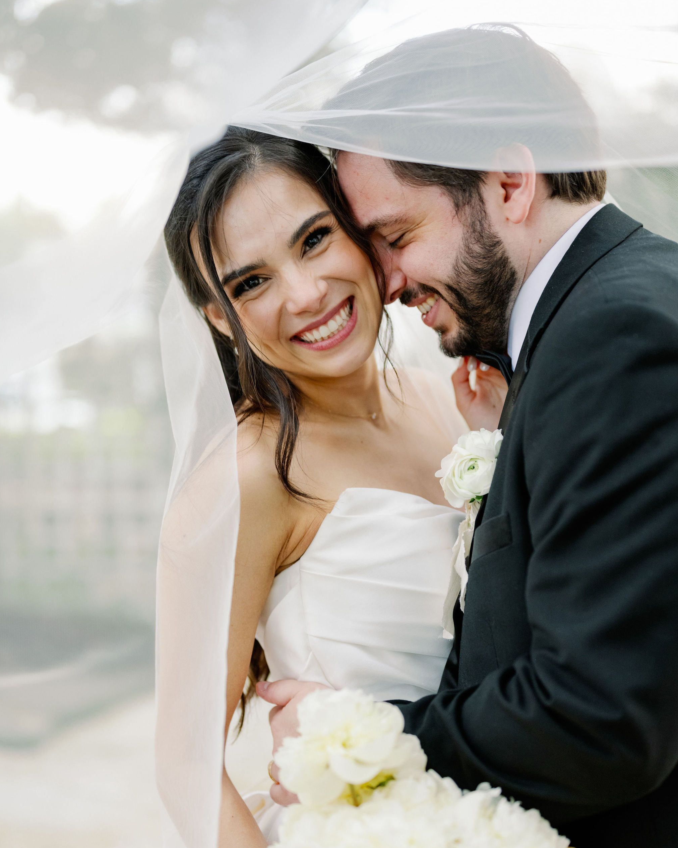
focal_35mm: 57
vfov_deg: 33.0
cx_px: 341
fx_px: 1430
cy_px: 492
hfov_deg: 26.7
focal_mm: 50
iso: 640
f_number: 2
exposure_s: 1/200
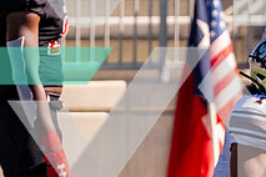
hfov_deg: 1.5
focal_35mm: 1395
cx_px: 298
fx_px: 10307
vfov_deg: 1.0
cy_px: 104
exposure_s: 1/3200
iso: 400
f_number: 2.8
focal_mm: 200
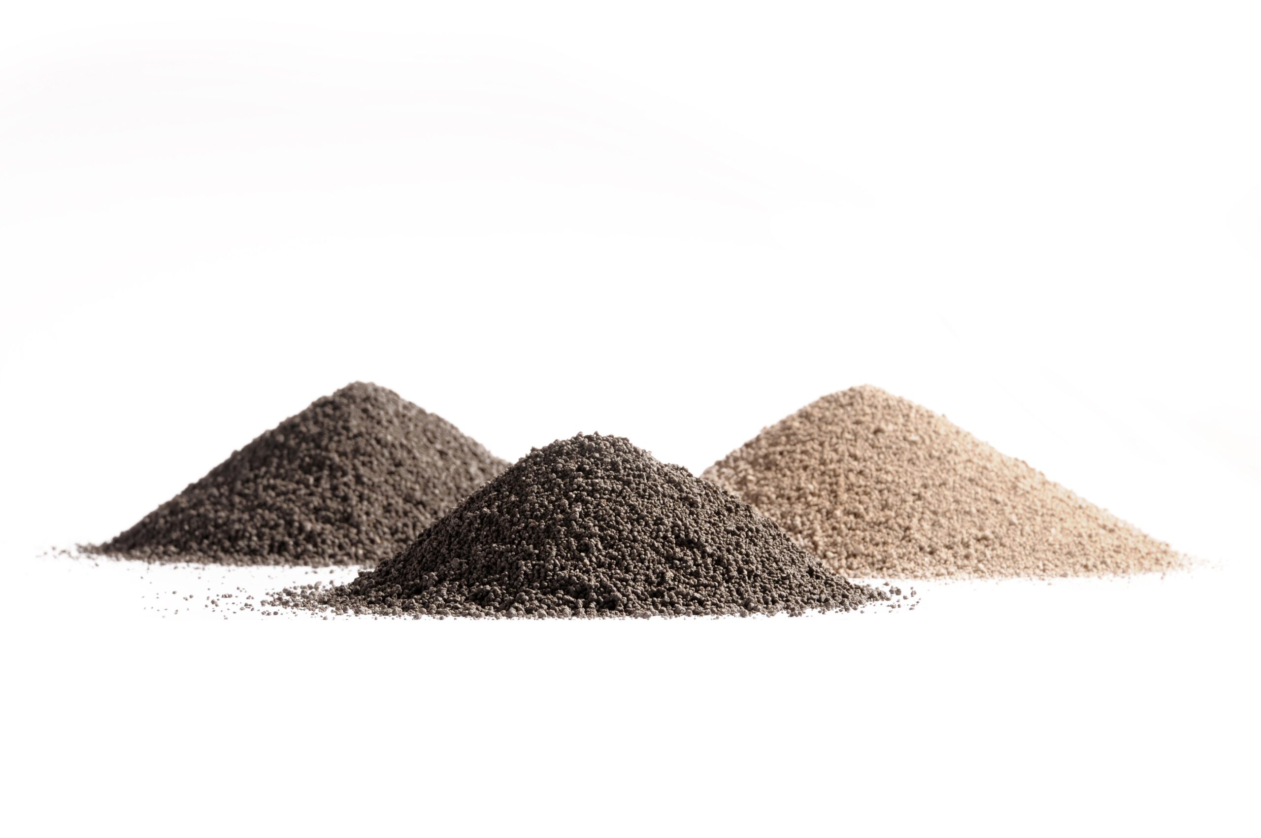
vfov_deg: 14.7
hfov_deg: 21.9
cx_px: 630
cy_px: 419
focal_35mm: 93
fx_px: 3253
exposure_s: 1/125
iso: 200
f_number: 14
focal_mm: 62
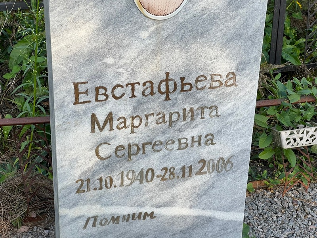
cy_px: 119
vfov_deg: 19.1
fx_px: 705
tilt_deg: -28.4
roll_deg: -0.6
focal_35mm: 77
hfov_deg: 25.3
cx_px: 158
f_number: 2.8
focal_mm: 9
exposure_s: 1/157
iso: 32
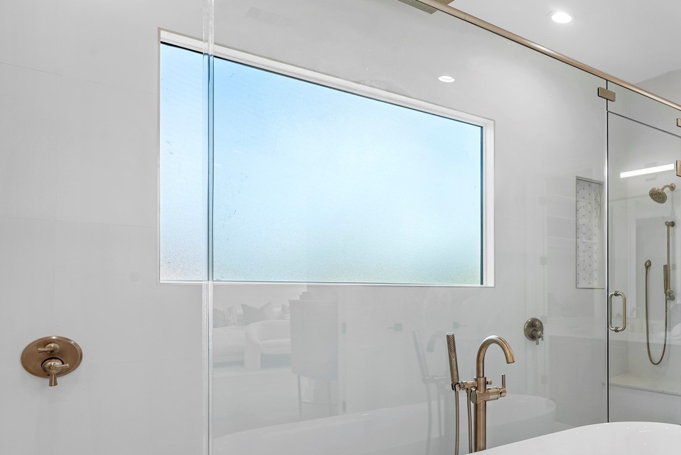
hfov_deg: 56.4
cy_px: 299
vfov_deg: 47.2
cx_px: 635
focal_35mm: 27
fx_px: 511
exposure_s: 1/15
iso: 250
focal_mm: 14
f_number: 9
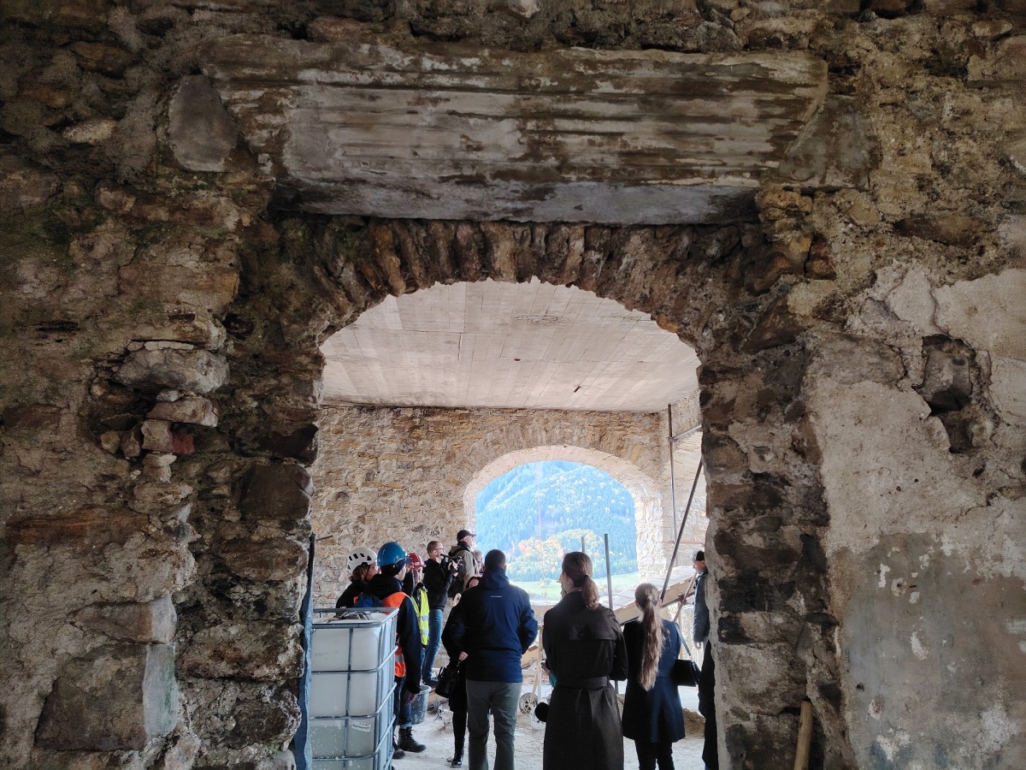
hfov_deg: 71.6
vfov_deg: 56.8
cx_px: 513
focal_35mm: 24
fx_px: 711
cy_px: 385
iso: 716
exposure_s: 1/100
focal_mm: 5.25
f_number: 1.75
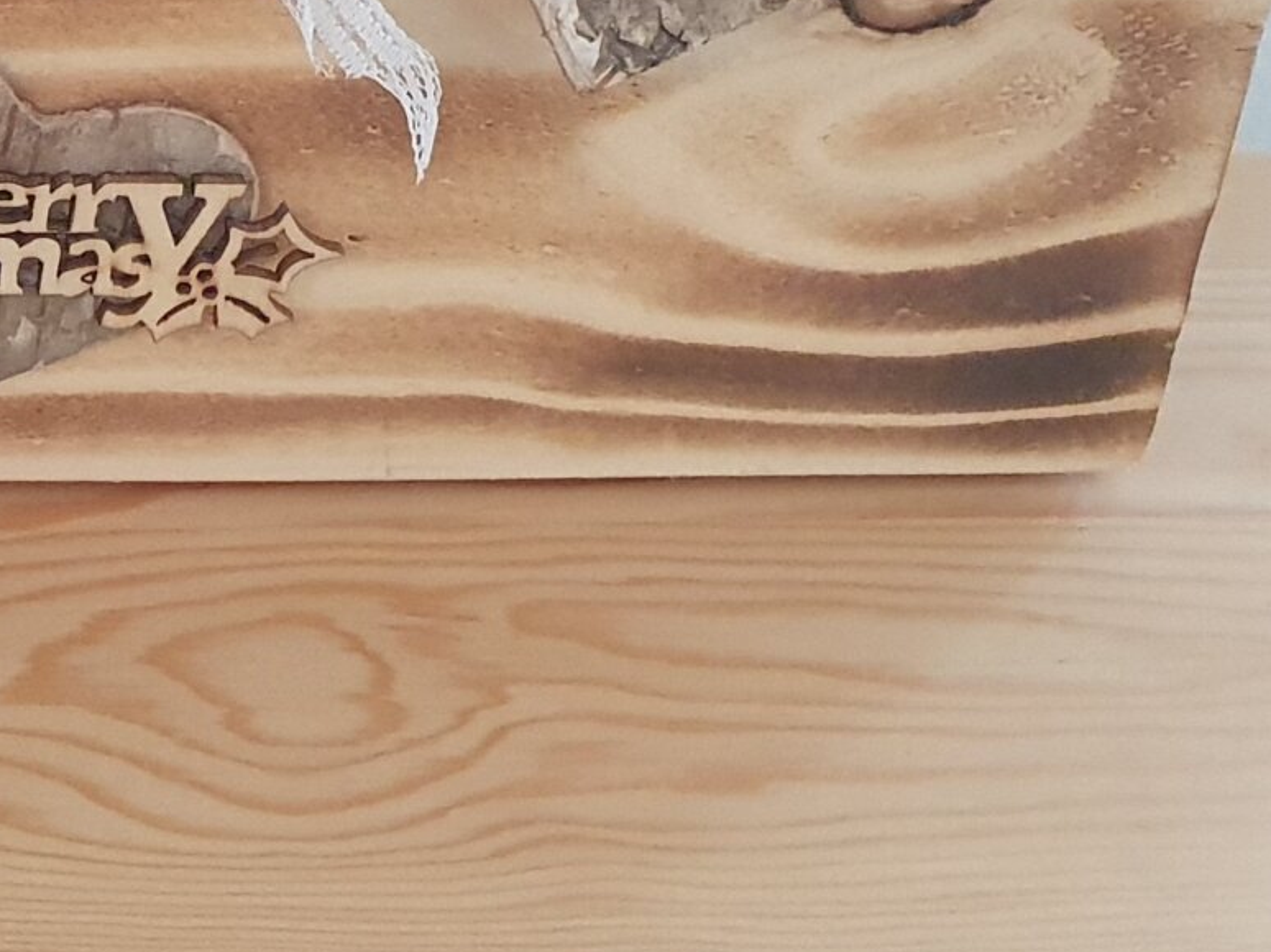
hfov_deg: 19.5
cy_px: -181
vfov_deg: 16.5
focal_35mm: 86
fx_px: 3157
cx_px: -696
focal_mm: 4.32
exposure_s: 1/50
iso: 640
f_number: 2.4
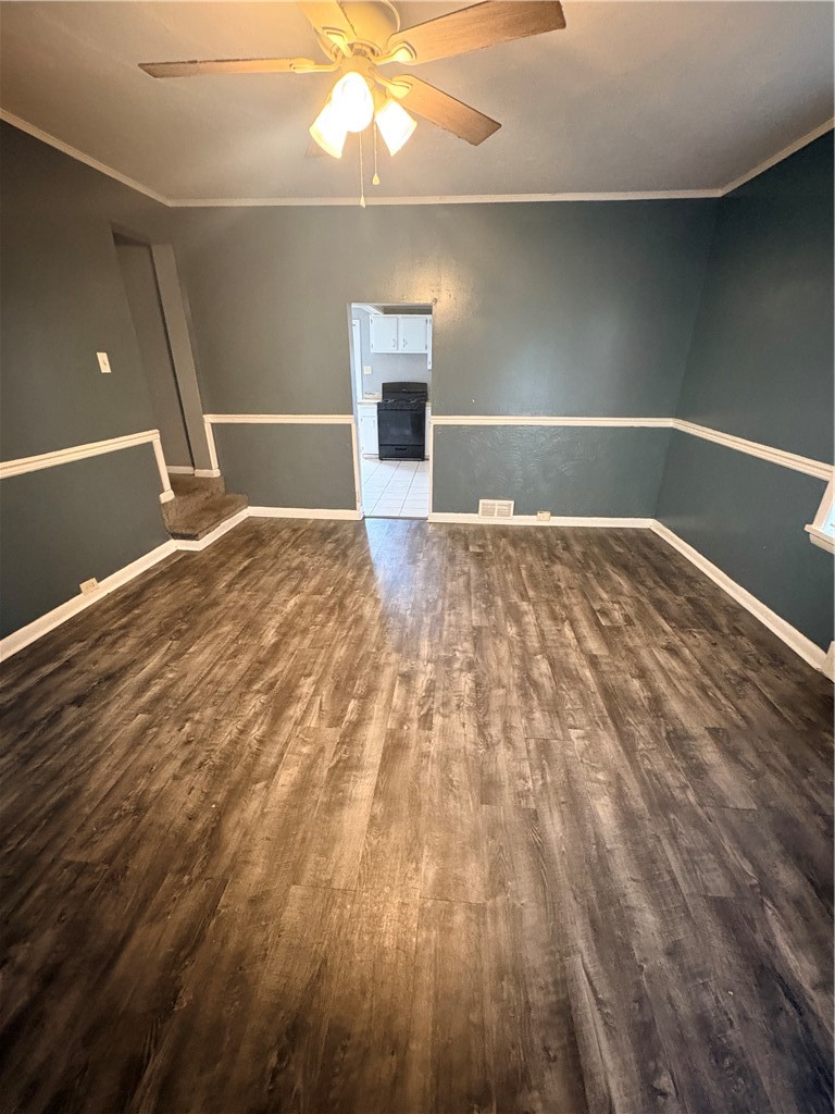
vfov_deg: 102.1
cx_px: 418
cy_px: 557
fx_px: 450
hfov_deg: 85.7
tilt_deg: -23.0
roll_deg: -0.1
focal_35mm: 14
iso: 800
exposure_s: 1/30
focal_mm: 2.22
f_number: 2.2
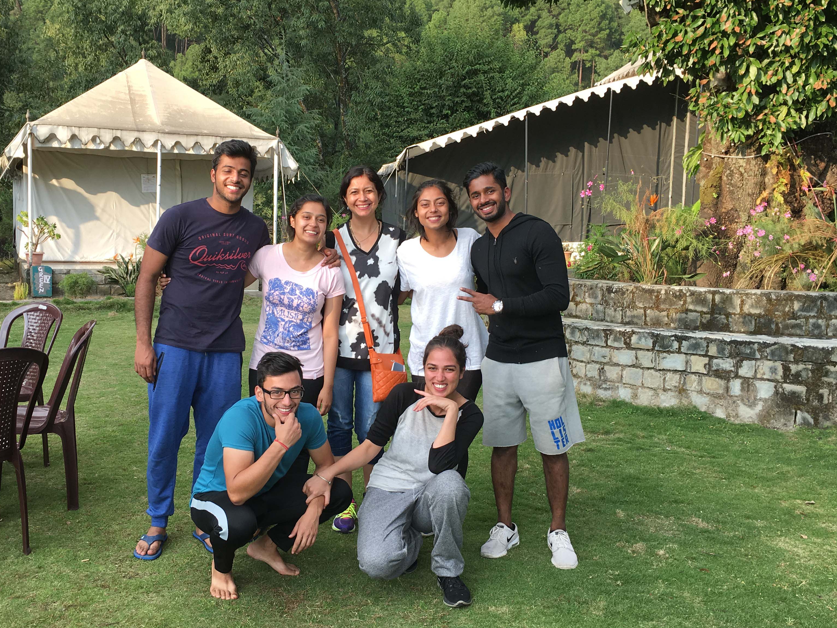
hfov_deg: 48.9
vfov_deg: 37.7
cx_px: 366
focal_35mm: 38
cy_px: 302
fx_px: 919
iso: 25
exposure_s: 1/181
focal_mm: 4.15
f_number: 2.2
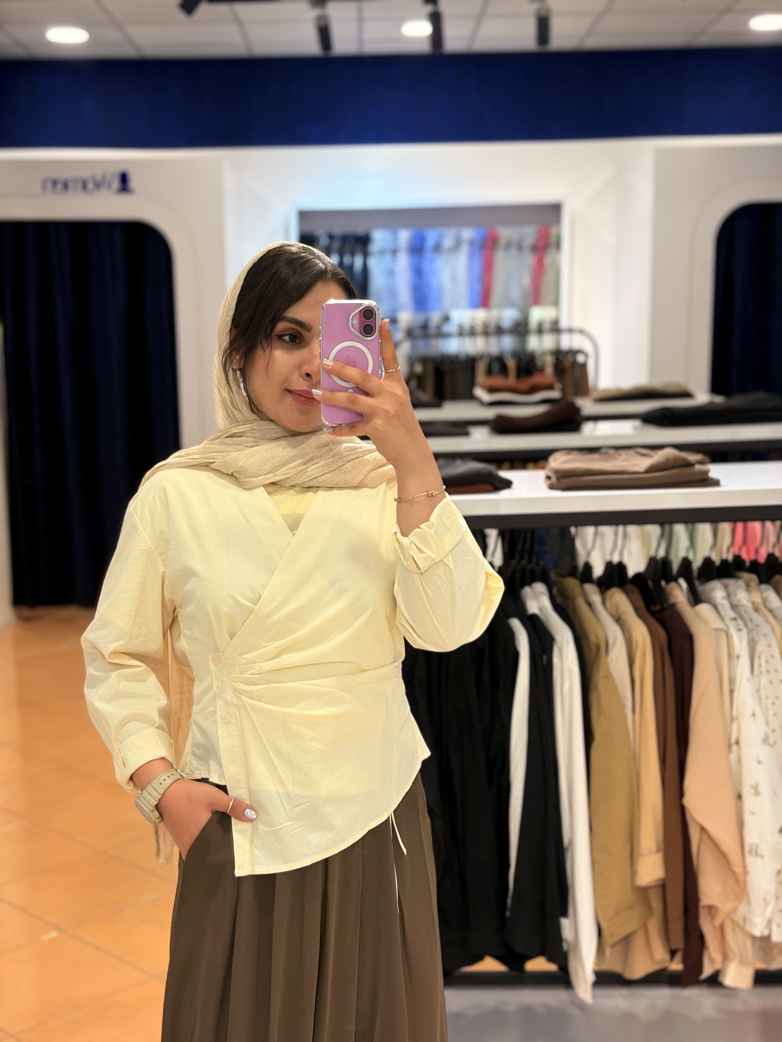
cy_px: 521
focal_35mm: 52
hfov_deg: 28.0
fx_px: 1566
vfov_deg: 36.8
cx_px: 391
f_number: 1.6
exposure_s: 1/100
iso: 50
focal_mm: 5.96
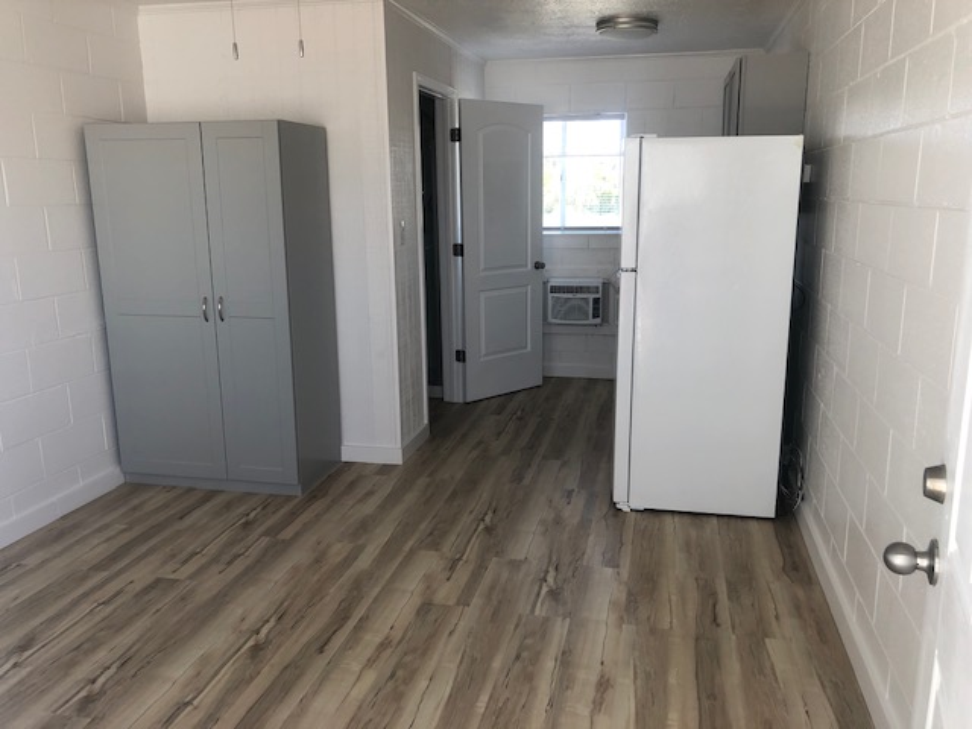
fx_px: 786
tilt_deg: -11.6
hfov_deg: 63.4
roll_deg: +0.1
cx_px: 486
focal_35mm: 28
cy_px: 364
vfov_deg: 49.7
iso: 32
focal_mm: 4
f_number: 1.8
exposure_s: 1/120
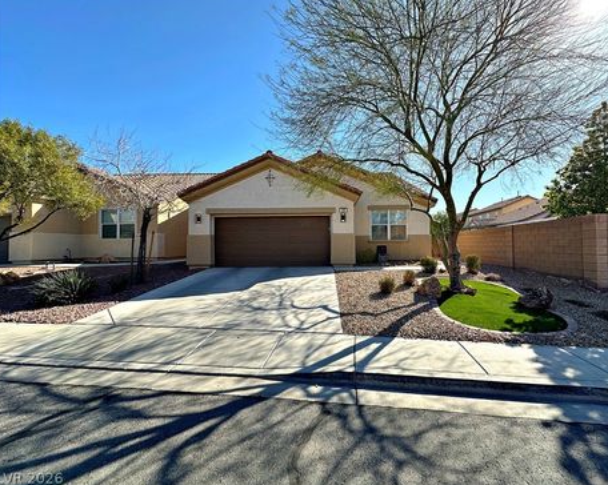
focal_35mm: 15
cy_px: 239
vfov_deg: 84.0
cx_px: 325
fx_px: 270
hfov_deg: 96.7
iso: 50
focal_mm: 2.22
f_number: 2.2
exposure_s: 1/1276
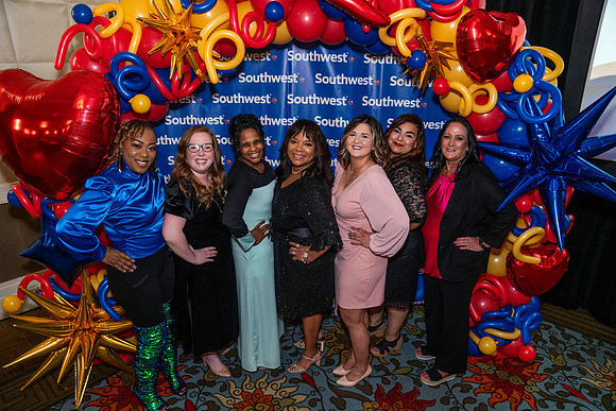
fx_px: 411
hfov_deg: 73.7
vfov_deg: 53.2
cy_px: 206
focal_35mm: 24
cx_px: 308
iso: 3200
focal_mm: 24
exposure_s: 1/125
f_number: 3.5
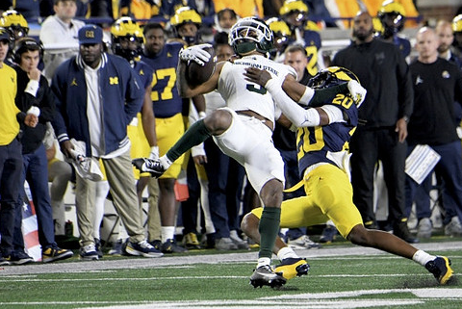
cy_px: 158
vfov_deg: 2.7
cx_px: 269
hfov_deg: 4.1
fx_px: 6512
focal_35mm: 507
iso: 6400
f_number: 5.6
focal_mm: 350
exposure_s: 1/800
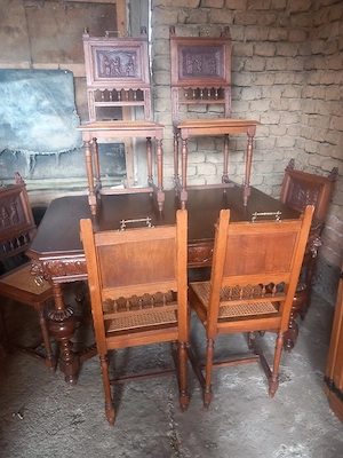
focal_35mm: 27
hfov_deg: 51.4
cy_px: 229
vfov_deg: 65.3
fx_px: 357
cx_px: 172
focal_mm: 4
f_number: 1.8
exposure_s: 1/33.3
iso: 250
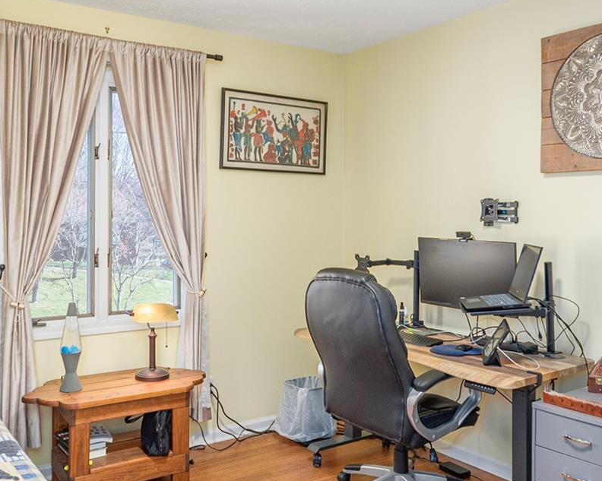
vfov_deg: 43.3
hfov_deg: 52.8
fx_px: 606
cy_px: 218
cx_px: 285
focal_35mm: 34
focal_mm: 14
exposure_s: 1/200
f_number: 7.1
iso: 320
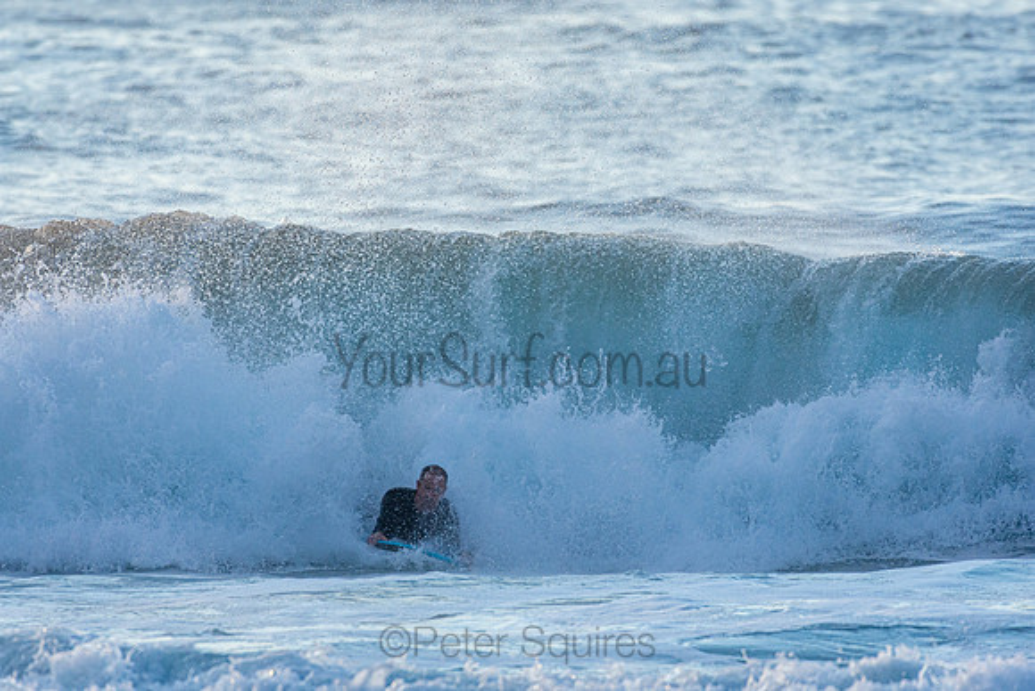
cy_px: 346
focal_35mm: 720
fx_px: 20704
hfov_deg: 2.9
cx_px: 518
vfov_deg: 1.9
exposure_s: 1/1250
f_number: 5.6
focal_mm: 480
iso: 500
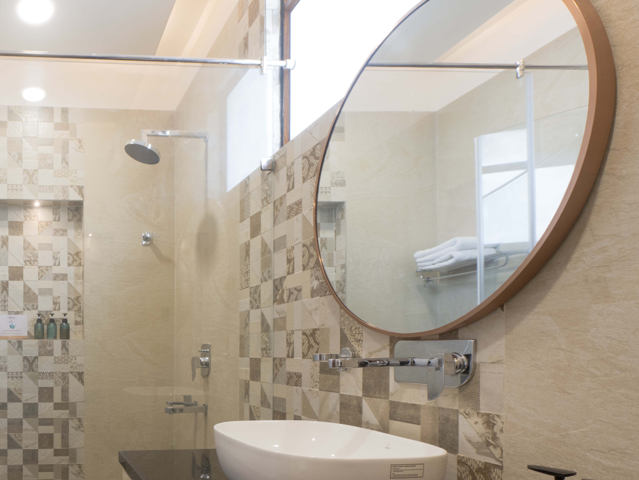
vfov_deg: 52.3
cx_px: 70
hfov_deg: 59.6
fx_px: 462
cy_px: 363
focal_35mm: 25
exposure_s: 1/13
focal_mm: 14
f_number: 10
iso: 125
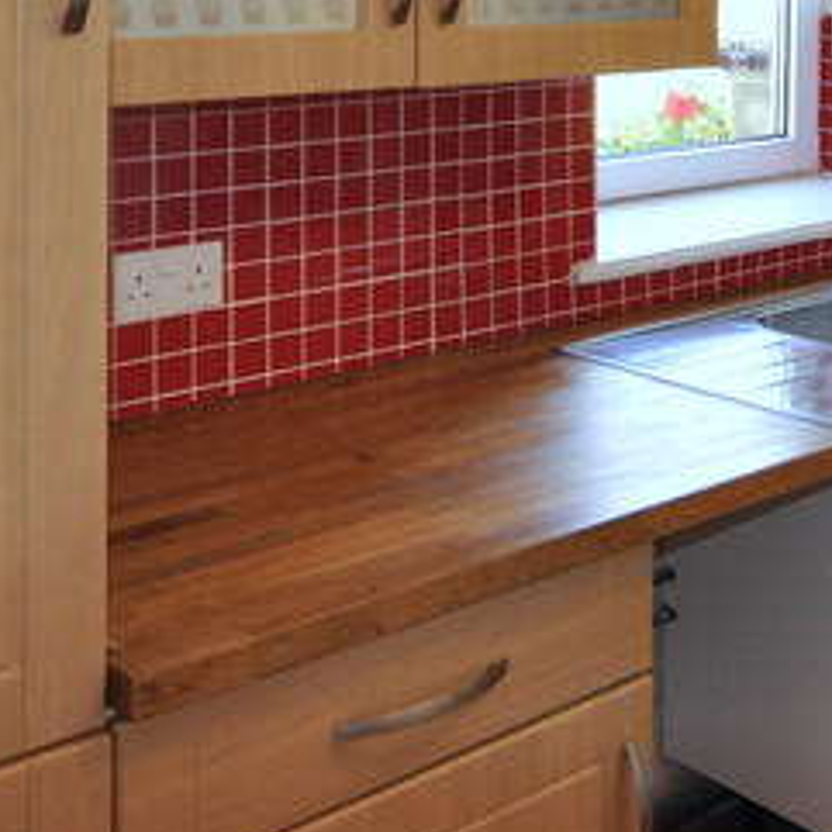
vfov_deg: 31.2
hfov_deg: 31.1
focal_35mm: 54
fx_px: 1468
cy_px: 231
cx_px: 625
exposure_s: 1/125
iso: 500
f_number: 3.5
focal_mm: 10
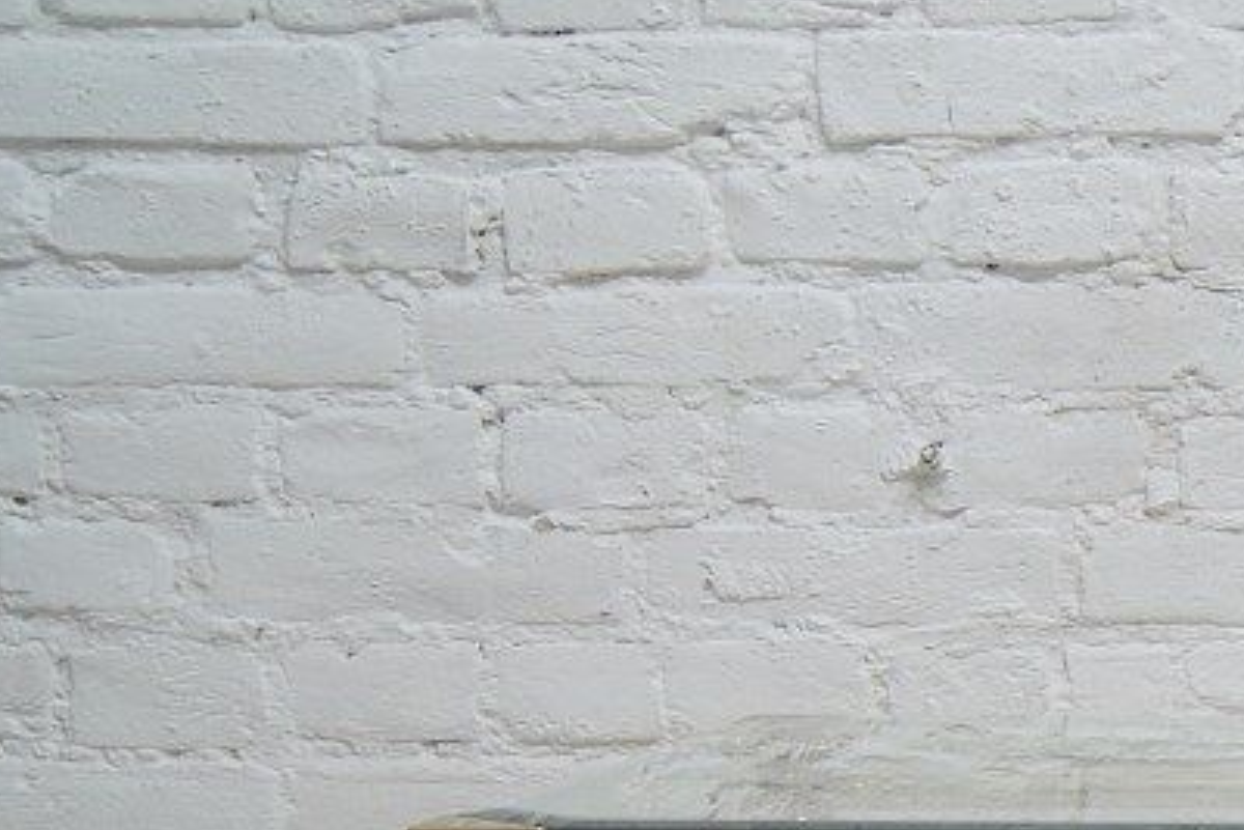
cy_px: 936
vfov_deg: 13.0
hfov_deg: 18.3
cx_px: 1670
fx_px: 3560
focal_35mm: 103
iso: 400
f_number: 4
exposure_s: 1/125
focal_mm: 22
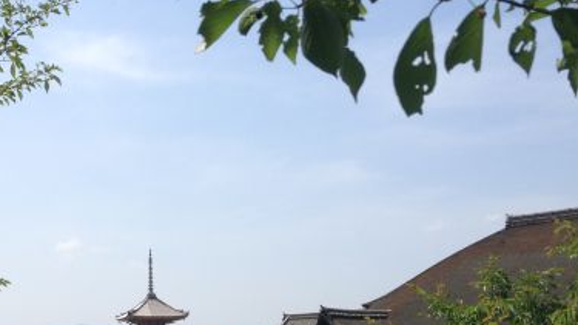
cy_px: 294
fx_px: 935
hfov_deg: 34.2
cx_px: 213
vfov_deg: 19.4
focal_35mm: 61
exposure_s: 1/2045
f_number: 2.4
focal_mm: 4.28
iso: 50
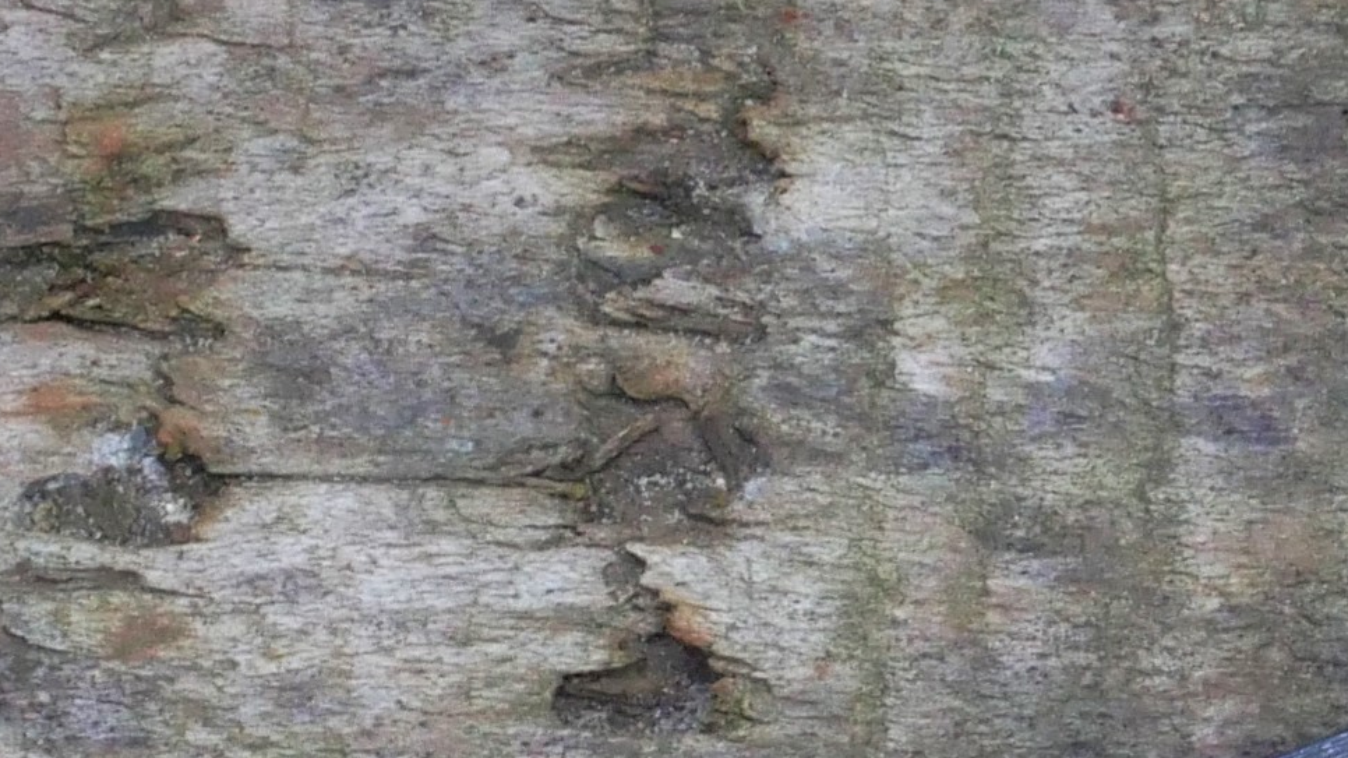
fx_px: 9256
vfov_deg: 4.7
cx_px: 981
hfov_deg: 8.3
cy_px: 1178
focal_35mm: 259
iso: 800
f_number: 14
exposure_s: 1/60
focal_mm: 25
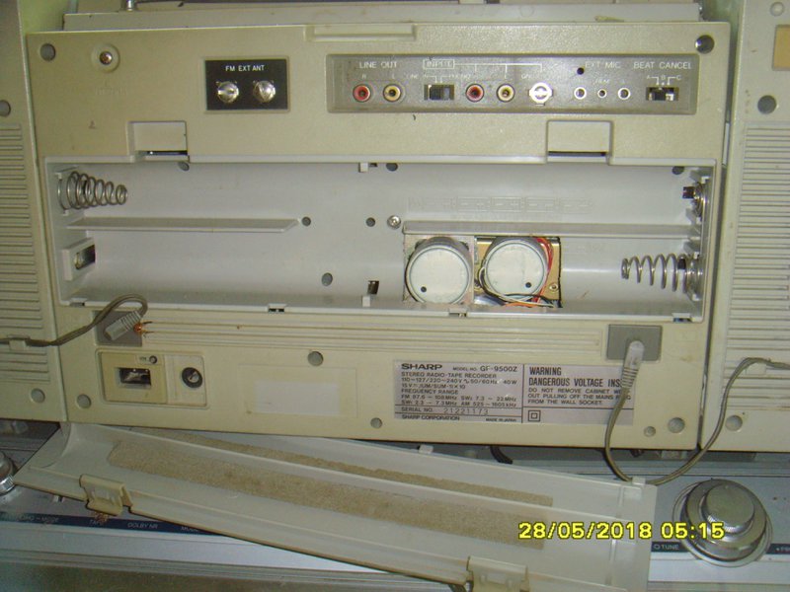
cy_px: 296
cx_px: 395
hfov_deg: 47.9
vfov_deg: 36.8
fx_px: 890
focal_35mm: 39
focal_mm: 6.6
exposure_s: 1/45
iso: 200
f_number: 3.5
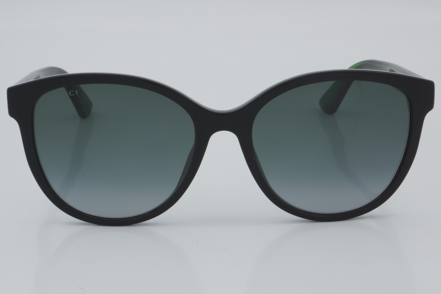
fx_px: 1011
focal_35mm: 82
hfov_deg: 24.6
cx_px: 220
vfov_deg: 16.6
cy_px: 147
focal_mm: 55
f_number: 32
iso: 100
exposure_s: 1/4
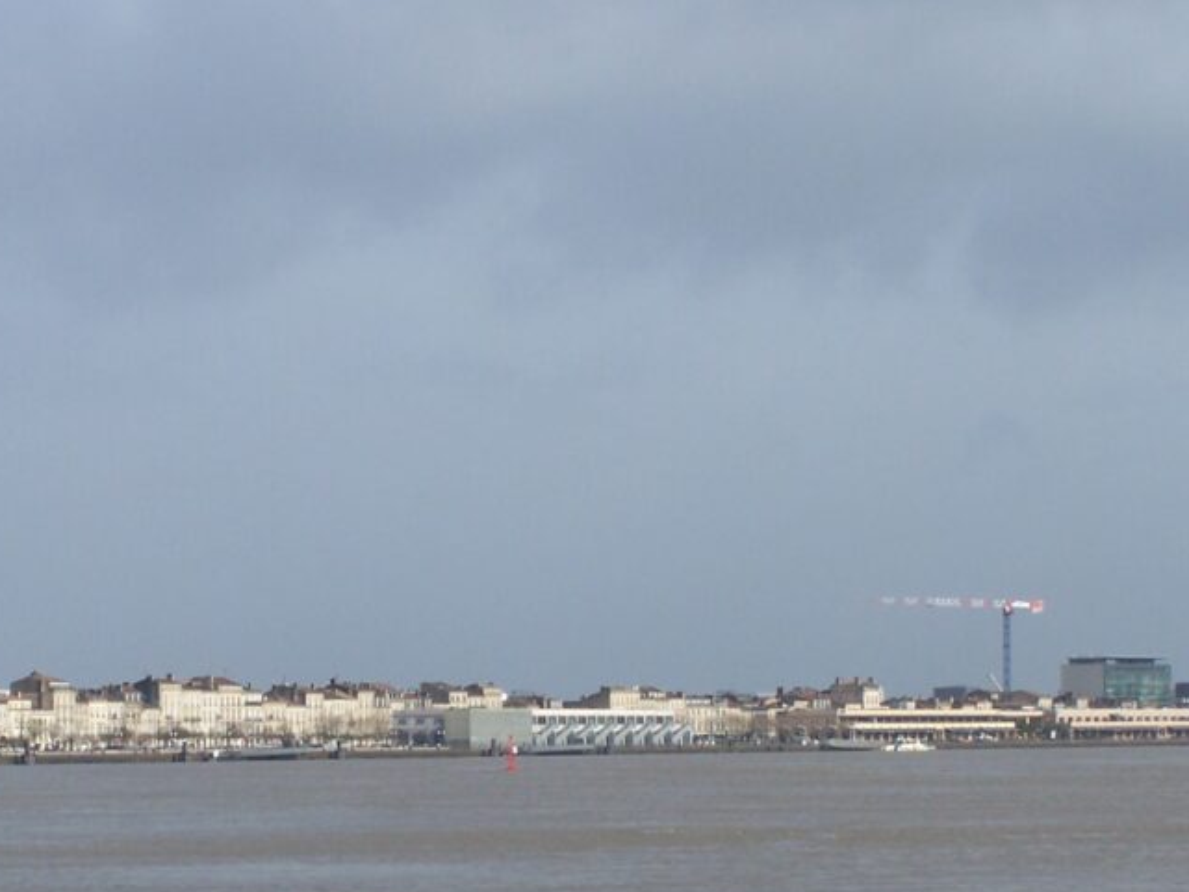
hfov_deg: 15.0
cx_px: 568
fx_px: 4500
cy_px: 647
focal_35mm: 131
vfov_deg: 11.3
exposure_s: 1/350
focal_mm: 13.7
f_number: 6.3
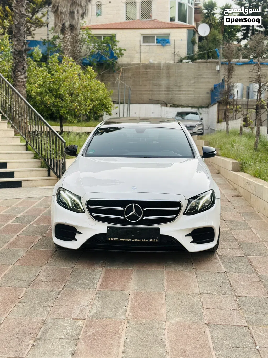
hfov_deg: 30.3
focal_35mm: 48
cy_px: 179
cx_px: 134
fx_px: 495
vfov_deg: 39.7
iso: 80
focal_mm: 6.86
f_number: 1.78
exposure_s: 1/1258
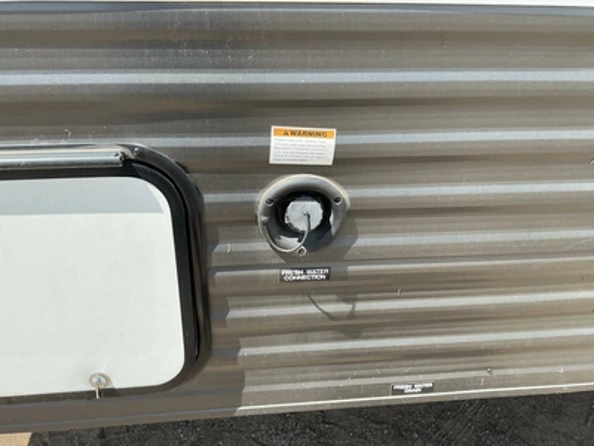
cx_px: 297
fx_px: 480
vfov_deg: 49.7
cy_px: 223
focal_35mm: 28
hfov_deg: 63.4
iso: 25
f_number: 1.8
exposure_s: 1/657
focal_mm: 3
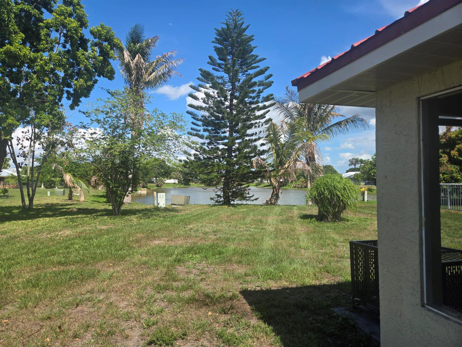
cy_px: 174
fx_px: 307
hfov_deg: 73.9
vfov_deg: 58.9
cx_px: 231
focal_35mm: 23
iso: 25
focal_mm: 5.4
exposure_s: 1/1580
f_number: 1.8
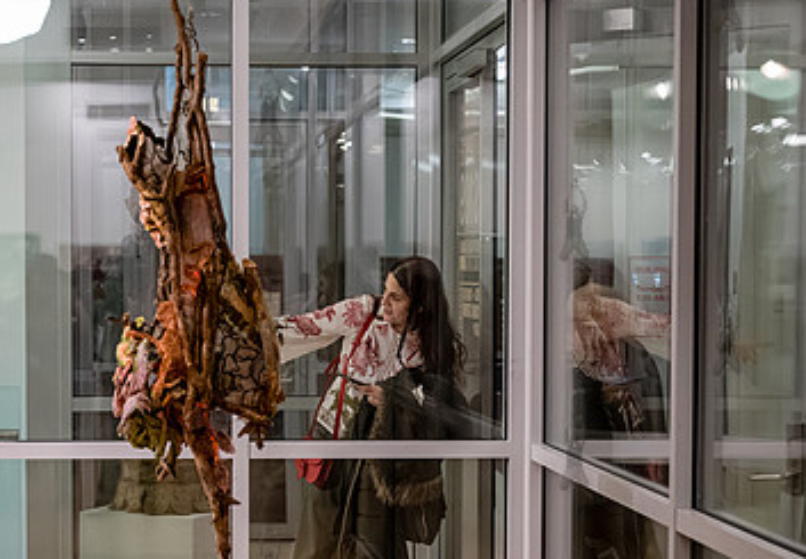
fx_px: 1950
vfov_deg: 16.3
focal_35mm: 86
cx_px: 223
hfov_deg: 23.2
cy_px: 374
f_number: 3.5
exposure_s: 1/640
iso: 8000
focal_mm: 46
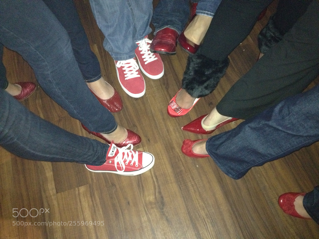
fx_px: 323
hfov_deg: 52.6
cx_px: 160
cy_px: 120
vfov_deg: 40.7
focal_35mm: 35
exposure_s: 1/16
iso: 640
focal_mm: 4.28
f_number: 2.4
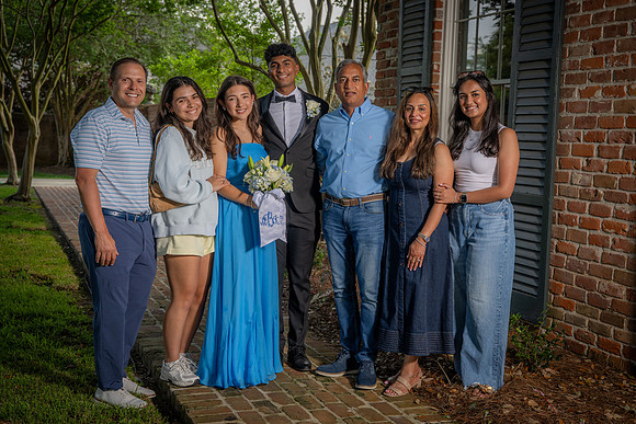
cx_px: 318
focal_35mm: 46
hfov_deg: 42.7
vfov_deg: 29.3
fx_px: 813
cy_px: 212
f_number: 5
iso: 100
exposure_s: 1/160
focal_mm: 46
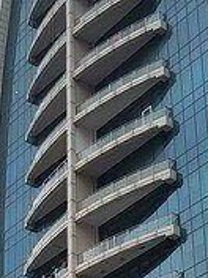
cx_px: 68
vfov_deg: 16.2
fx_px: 945
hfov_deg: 12.5
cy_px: 303
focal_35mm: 118
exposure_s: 1/836
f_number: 1.8
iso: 40
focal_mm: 5.4
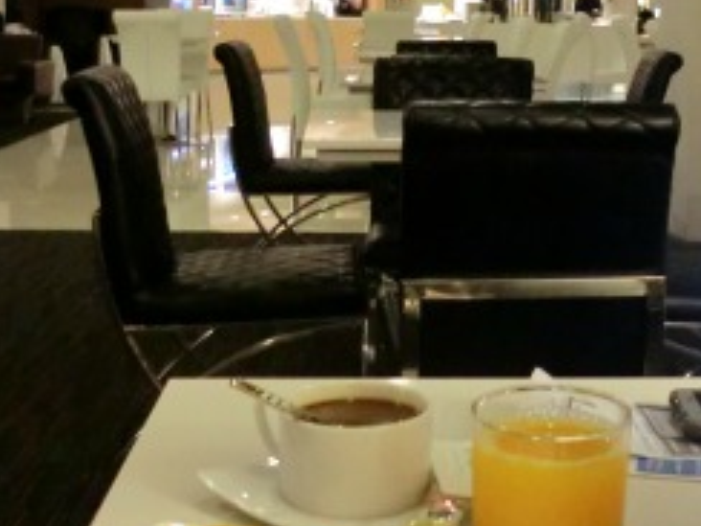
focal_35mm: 63
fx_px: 1276
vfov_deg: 23.0
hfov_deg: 30.5
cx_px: 474
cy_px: 124
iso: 800
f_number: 3.2
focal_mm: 4.9
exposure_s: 1/30
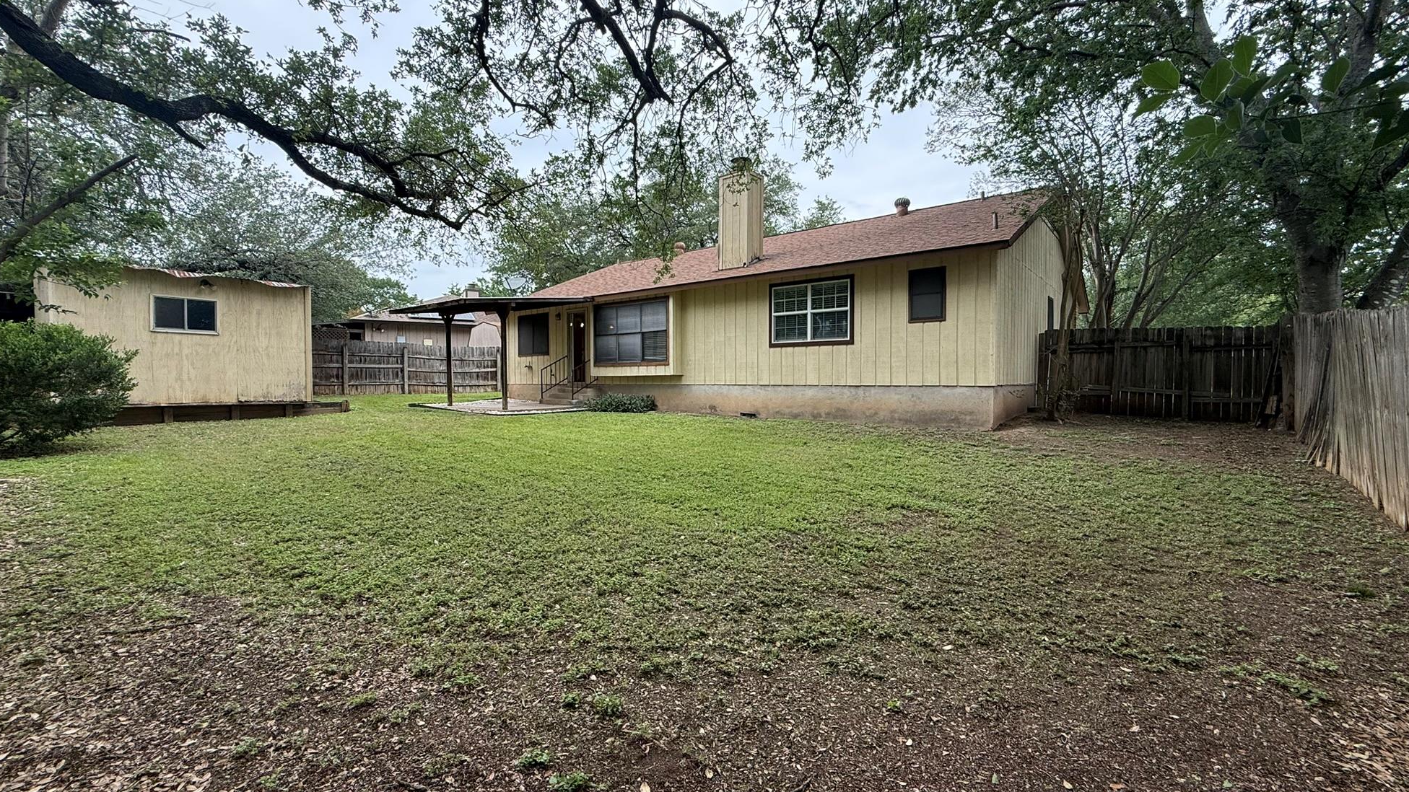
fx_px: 598
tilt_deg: -1.0
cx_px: 723
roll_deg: +0.1
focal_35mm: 16
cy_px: 400
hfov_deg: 99.3
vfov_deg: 67.1
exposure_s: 1/482
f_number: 2.2
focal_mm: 2.22
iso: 64
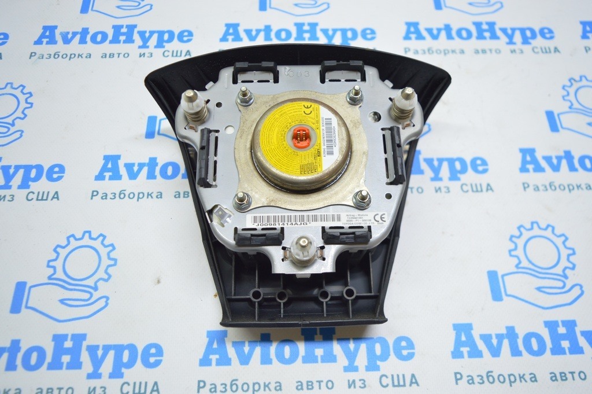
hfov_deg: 62.0
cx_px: 296
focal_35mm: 30
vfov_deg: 43.5
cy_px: 197
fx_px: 493
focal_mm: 20
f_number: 3.5
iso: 400
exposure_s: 1/50
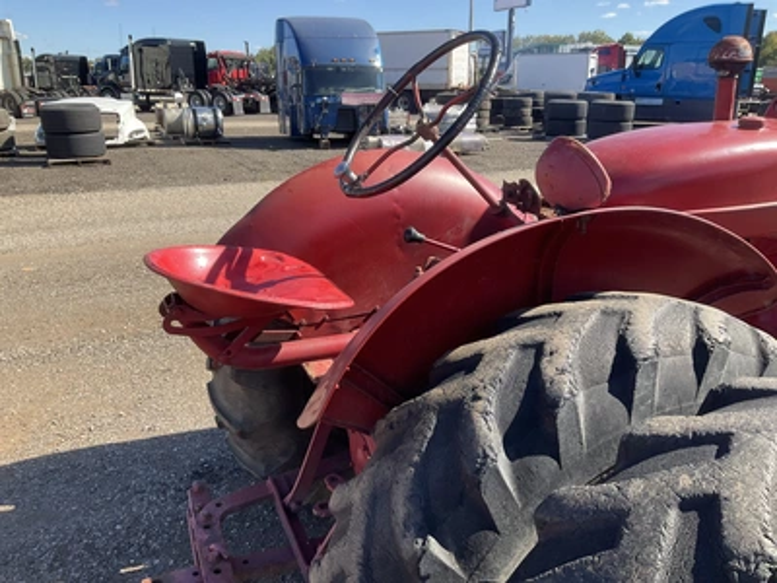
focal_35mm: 29
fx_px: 651
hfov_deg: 61.7
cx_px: 388
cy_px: 292
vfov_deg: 48.2
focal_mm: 3
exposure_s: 1/562
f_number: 1.8
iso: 25
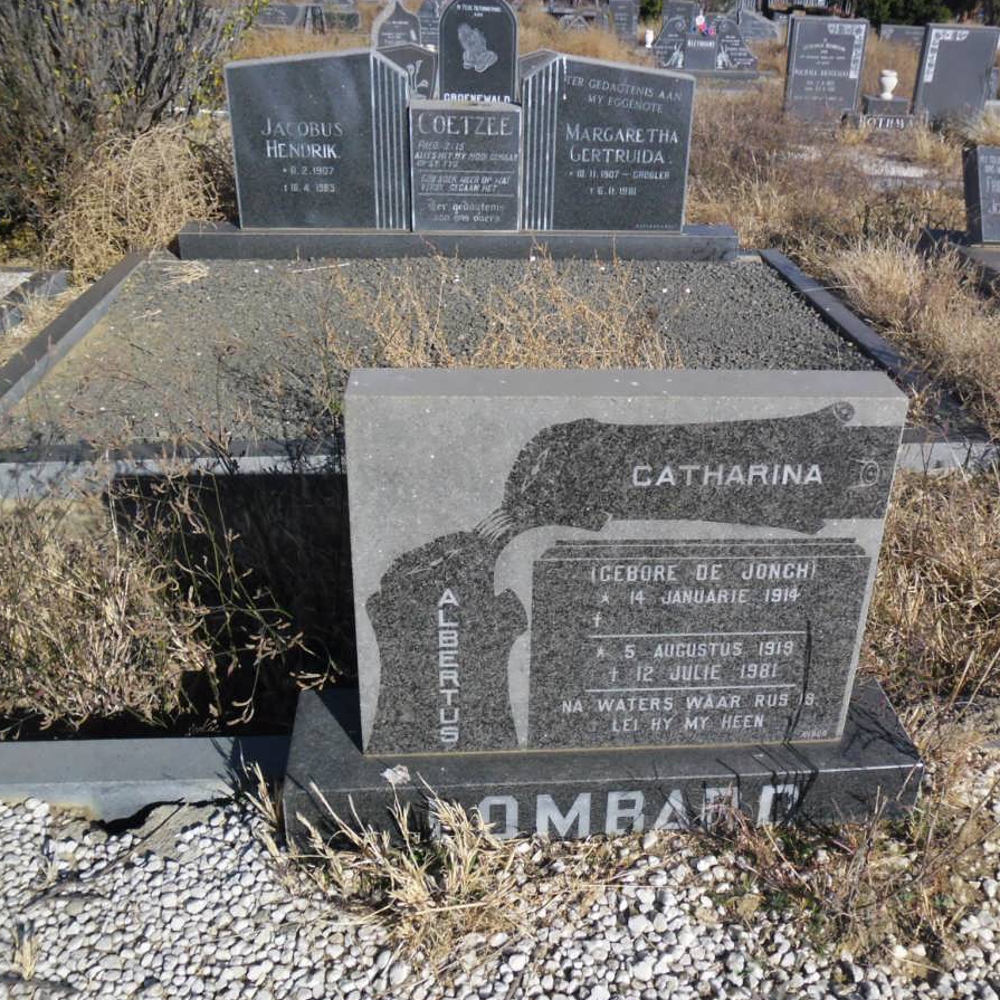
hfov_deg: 50.9
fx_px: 1046
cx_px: 582
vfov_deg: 51.1
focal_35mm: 32
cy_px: 501
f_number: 9
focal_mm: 4.9
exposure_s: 1/189
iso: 80
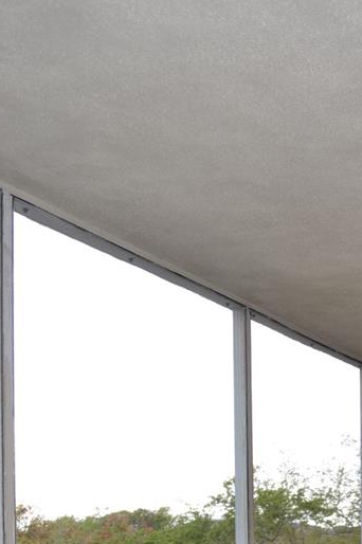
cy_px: 575
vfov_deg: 29.3
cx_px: 363
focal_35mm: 63
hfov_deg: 20.8
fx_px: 951
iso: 100
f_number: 4.5
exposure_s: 1/200
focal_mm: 18
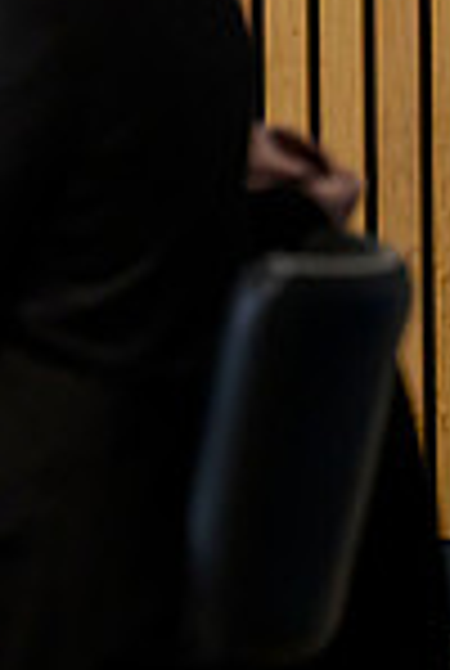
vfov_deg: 2.8
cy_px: -157
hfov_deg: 1.8
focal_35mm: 745
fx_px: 13903
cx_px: -677
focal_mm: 160
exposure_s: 1/500
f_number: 3.2
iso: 2500
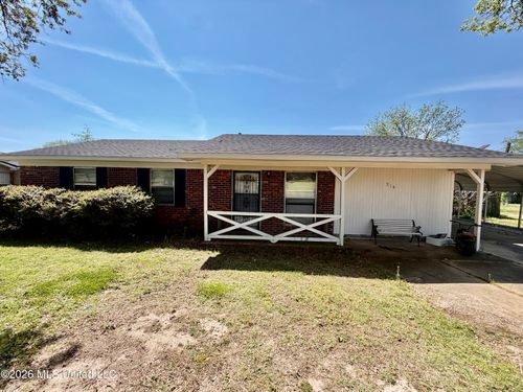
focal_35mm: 14
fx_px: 212
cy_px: 196
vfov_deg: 85.7
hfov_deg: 102.1
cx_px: 262
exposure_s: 1/914
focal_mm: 2.22
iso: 20
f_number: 2.2
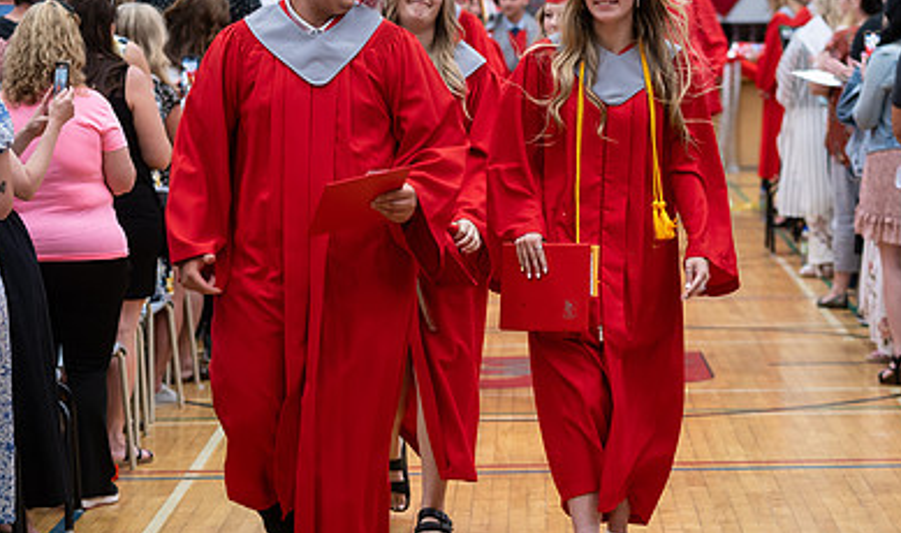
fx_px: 3411
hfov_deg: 15.0
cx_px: 600
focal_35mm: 141
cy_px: 340
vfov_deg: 8.9
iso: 1000
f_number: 2.8
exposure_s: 1/200
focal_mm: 85
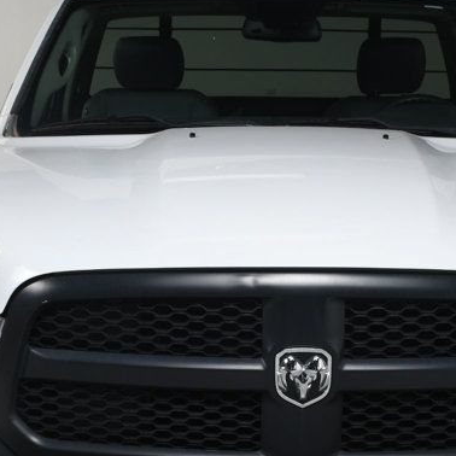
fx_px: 1371
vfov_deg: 18.8
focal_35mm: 92
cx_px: 264
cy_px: 309
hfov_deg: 18.9
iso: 100
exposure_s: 1/160
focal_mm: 27
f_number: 11
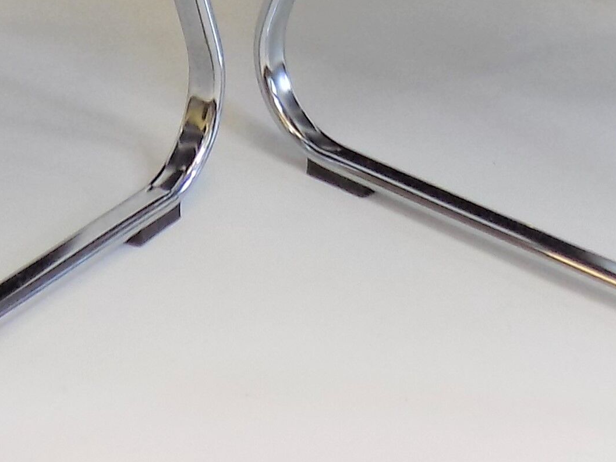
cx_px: 185
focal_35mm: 112
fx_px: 1994
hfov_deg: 17.5
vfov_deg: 12.2
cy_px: -368
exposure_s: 1/30
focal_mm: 4
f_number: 3.1
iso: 80
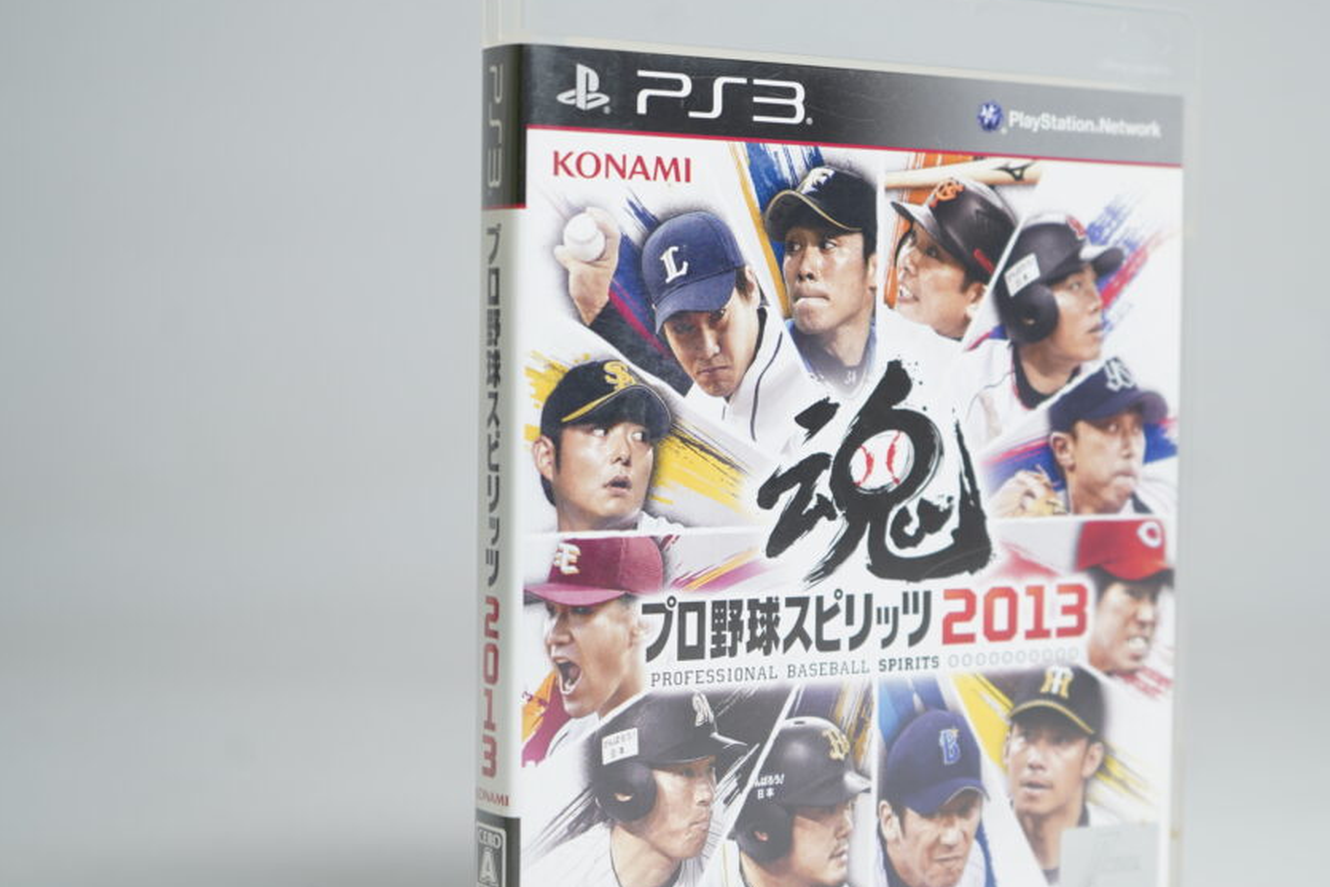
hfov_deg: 29.1
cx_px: 874
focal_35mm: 69
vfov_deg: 19.7
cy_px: 487
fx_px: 2549
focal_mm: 48
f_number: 4.5
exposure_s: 1/50
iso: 160
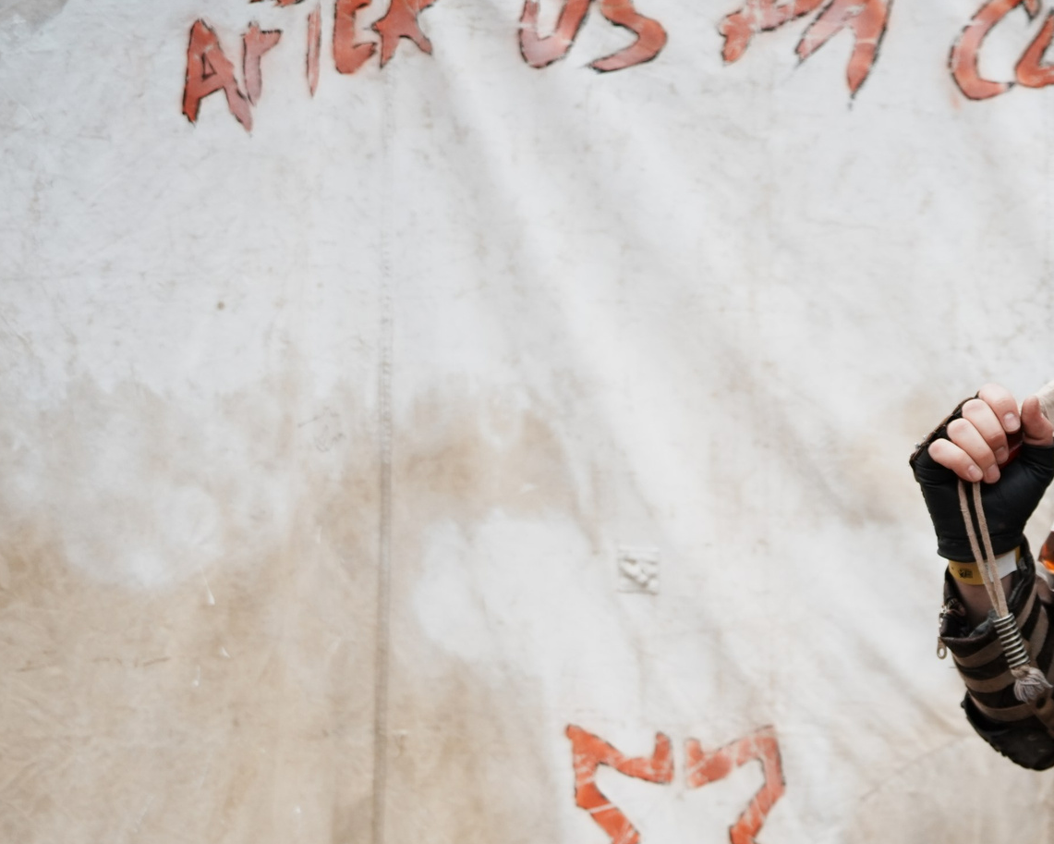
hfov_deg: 15.9
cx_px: 899
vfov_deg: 12.8
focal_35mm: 120
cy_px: 658
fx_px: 3744
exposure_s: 1/6400
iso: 250
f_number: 2.2
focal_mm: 57
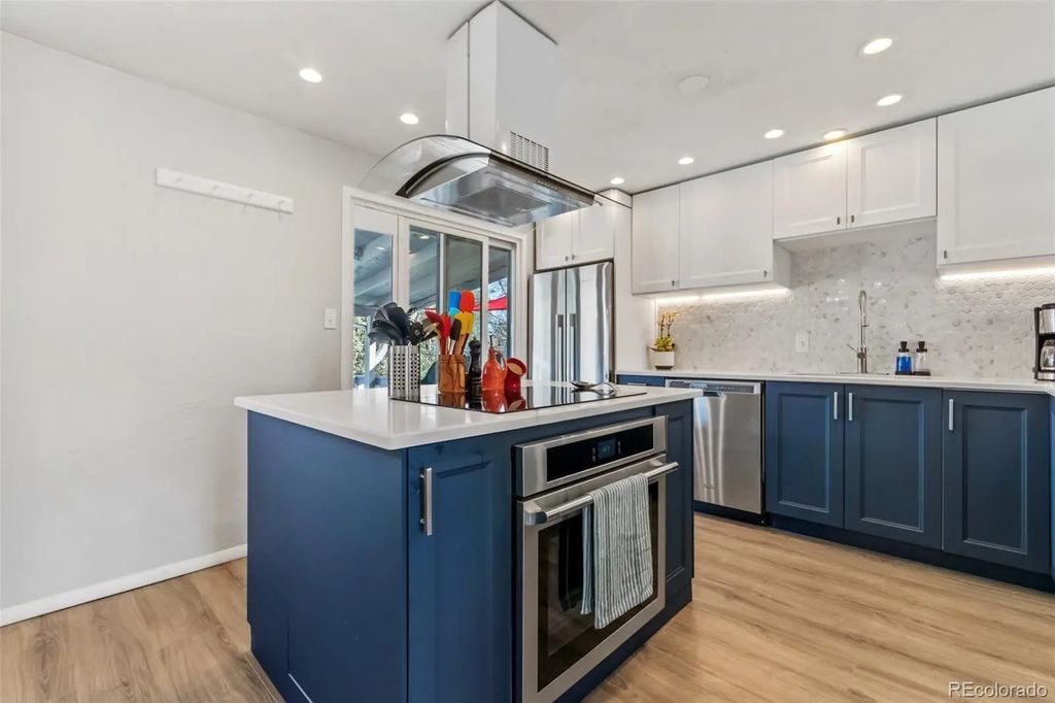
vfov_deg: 77.3
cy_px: 352
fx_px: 439
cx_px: 528
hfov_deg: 100.4
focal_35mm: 15
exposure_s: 1/80
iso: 1000
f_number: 8
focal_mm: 10
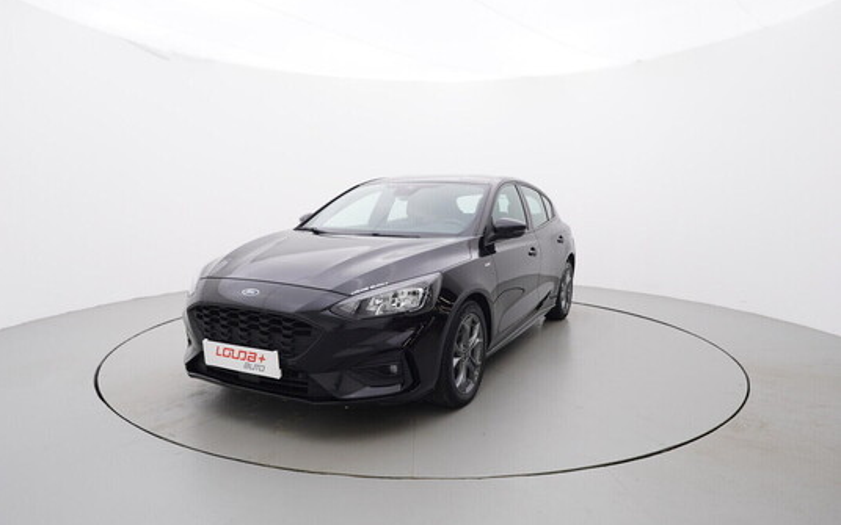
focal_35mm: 24
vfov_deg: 52.0
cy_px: 277
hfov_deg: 75.9
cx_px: 412
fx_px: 539
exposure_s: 1/80
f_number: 5
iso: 200
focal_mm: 15
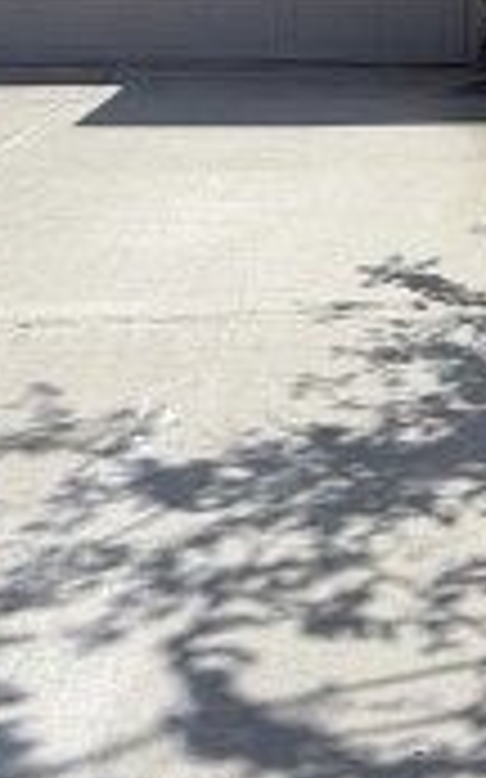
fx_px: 1167
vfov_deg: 34.5
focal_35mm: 55
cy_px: 54
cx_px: 585
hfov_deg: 21.8
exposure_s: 1/1050
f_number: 2.2
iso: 20
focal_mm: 2.22
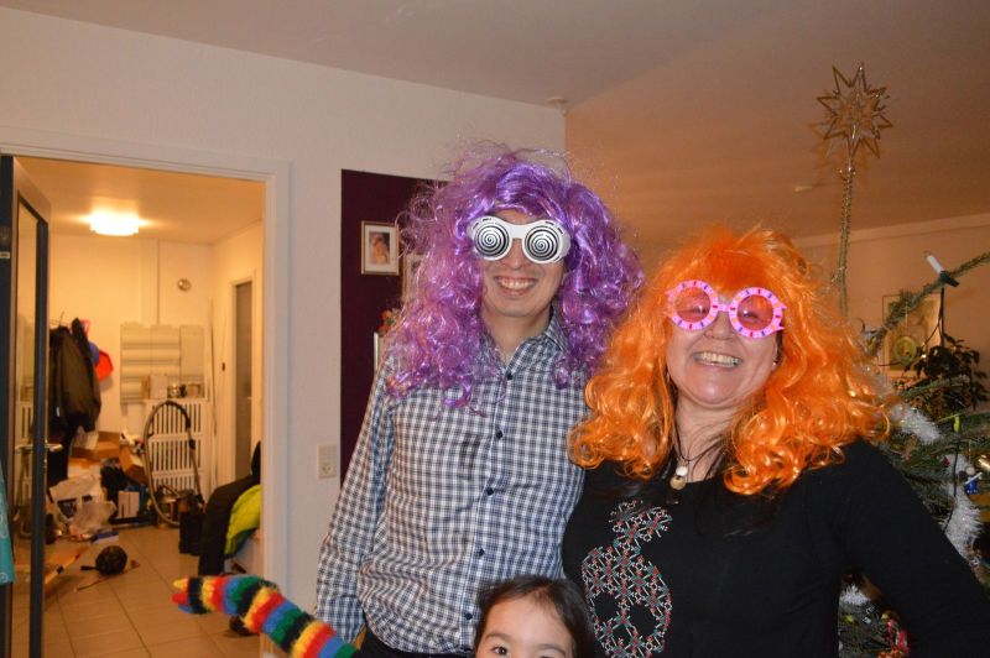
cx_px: 495
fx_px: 742
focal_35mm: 27
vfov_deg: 47.9
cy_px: 329
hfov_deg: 67.4
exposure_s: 1/60
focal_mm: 18
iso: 3200
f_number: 3.5
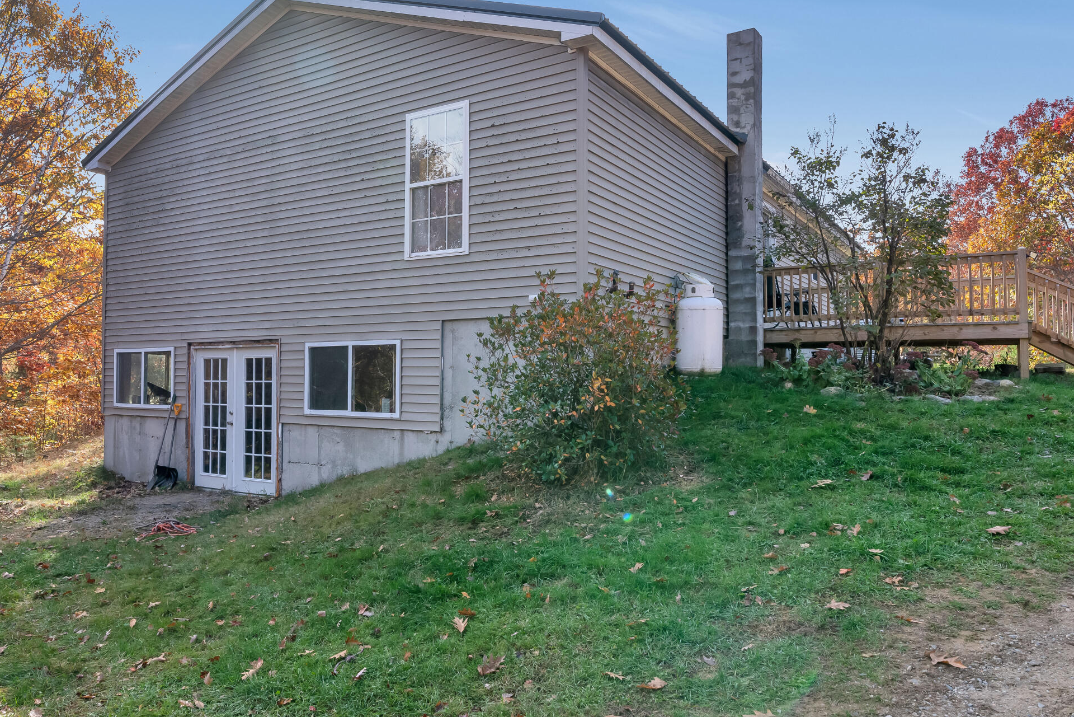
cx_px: 465
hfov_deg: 71.2
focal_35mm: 25
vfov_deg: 50.6
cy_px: 256
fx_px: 746
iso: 800
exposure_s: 1/350
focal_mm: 16
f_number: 8
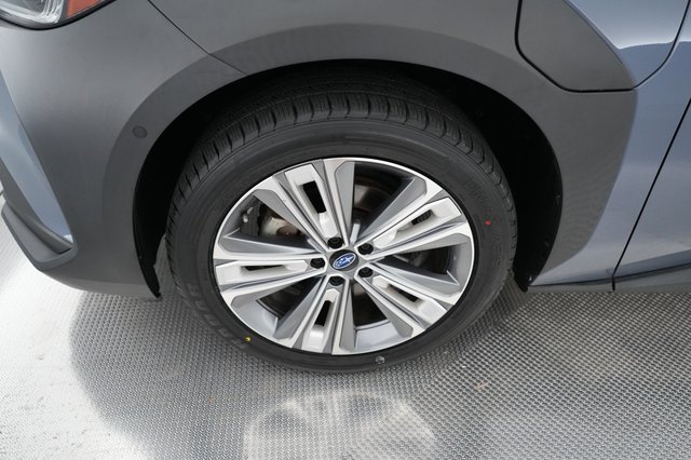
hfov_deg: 65.5
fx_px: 537
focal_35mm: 28
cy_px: 230
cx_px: 346
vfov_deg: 46.4
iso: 4000
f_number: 2.8
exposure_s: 1/250
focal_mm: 28
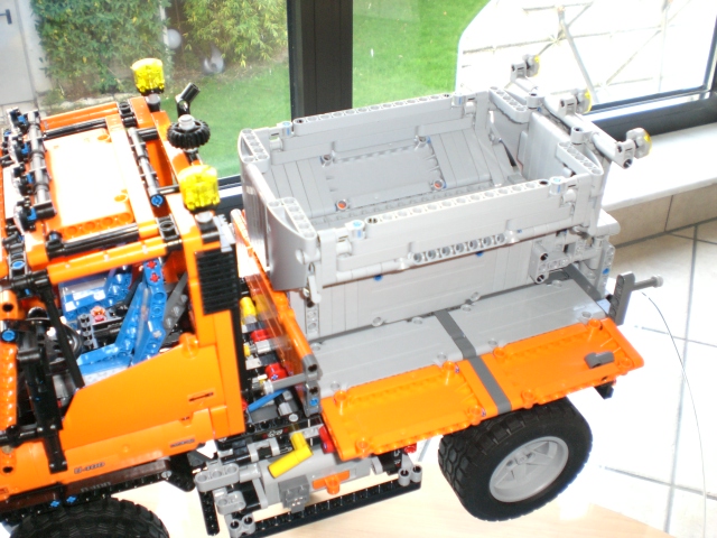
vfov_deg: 37.7
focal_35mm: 38
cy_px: 269
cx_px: 358
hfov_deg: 49.0
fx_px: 787
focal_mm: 6.3
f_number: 3.1
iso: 200
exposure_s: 1/60
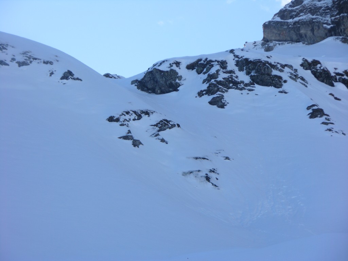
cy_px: 130
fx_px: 1508
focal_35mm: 150
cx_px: 174
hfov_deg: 13.2
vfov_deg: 9.9
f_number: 4.4
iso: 50
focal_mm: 37.7
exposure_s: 1/206
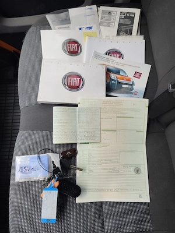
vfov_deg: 73.9
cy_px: 116
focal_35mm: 23
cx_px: 88
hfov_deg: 58.9
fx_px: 155
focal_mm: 6.19
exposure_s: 1/238
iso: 50
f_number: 1.65
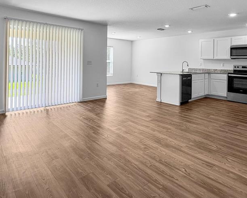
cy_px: 54
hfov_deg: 72.5
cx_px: 116
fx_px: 168
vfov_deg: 58.4
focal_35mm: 23
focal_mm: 2.22
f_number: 2.2
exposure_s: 1/125
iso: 40
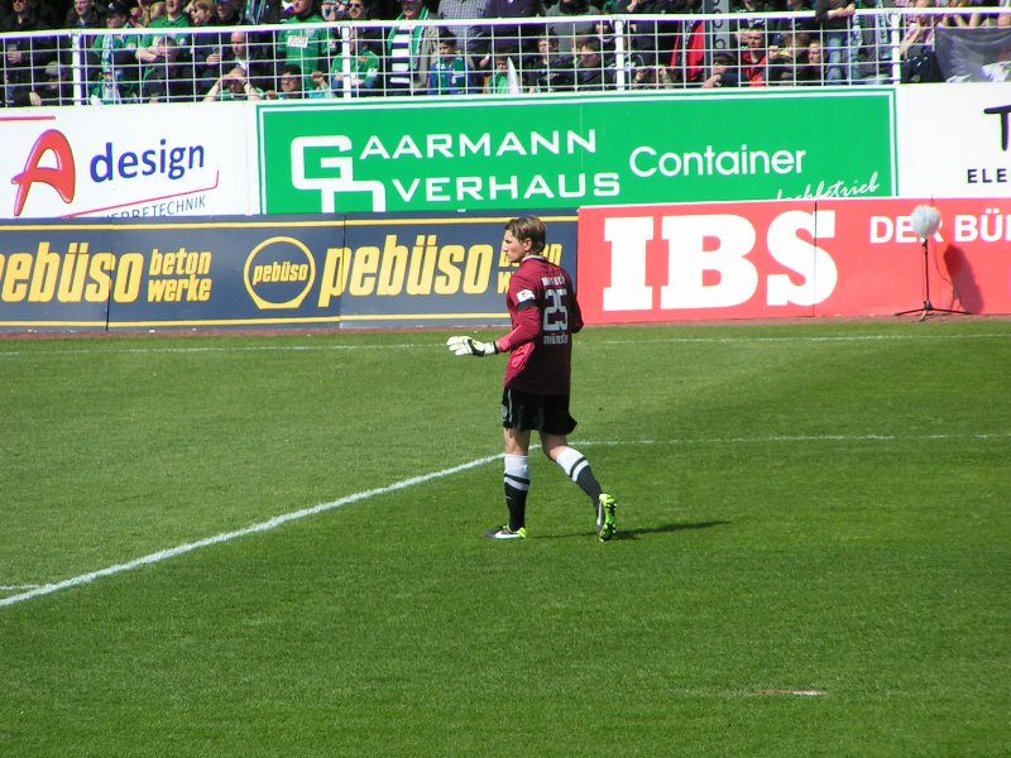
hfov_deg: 5.2
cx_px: 506
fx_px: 11098
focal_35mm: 380
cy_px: 379
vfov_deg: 3.9
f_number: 5
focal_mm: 58
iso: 50
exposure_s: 1/500
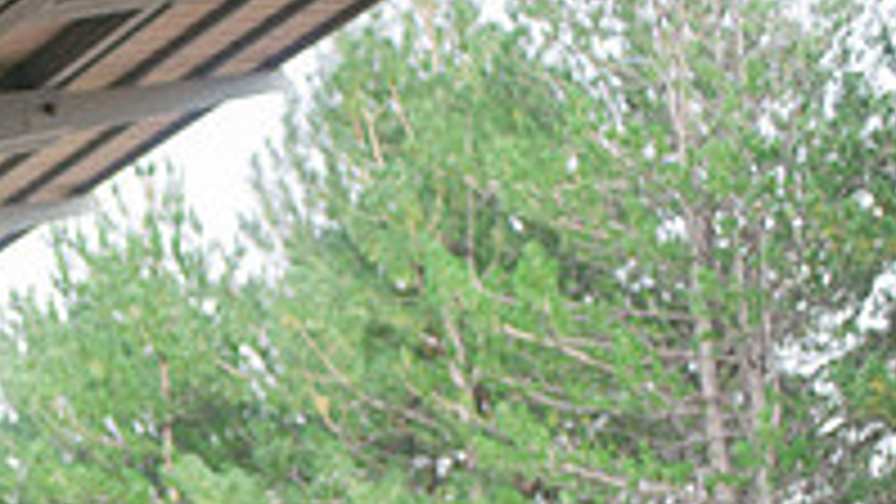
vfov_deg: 11.9
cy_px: 779
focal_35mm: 97
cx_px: -230
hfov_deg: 20.3
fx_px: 2305
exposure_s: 1/640
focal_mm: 28
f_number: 2.8
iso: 400
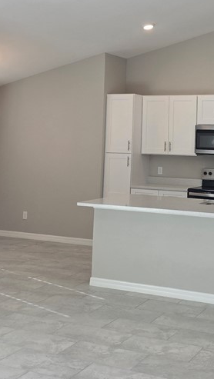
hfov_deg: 22.7
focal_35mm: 52
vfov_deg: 38.9
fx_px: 524
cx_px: 182
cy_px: 101
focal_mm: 6.3
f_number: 1.7
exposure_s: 1/120
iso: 50
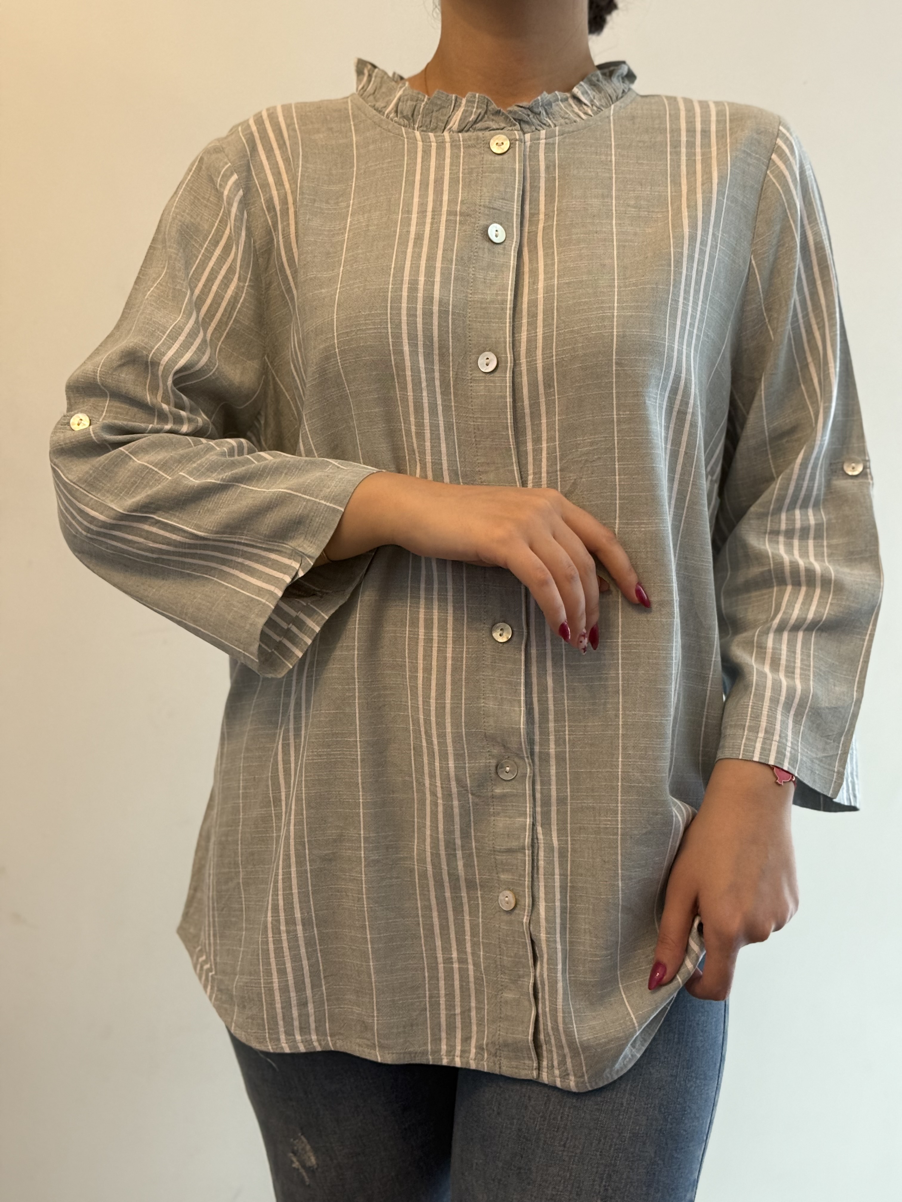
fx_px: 1668
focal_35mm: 48
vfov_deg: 39.7
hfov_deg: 30.3
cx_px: 451
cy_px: 601
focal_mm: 6.76
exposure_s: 1/50
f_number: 1.78
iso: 160
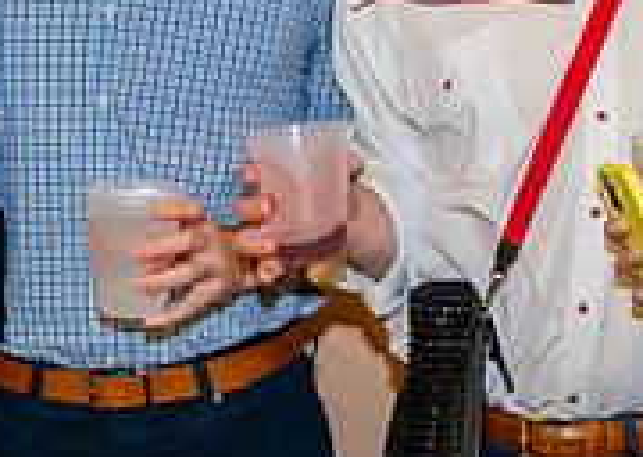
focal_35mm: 144
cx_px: 491
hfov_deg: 13.9
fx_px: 2626
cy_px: 121
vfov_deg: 9.9
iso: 4000
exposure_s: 1/200
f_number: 2.8
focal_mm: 38
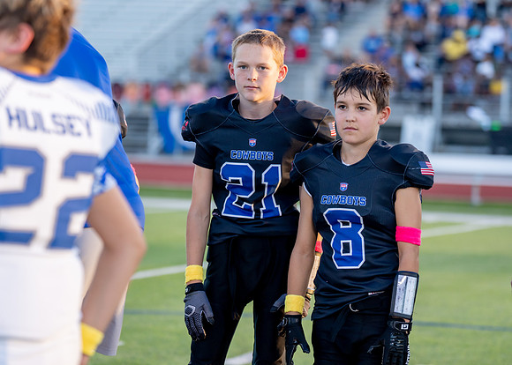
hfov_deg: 14.1
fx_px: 2074
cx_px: 265
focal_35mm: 143
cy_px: 160
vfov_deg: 10.1
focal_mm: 110
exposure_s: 1/640
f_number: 2.8
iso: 320
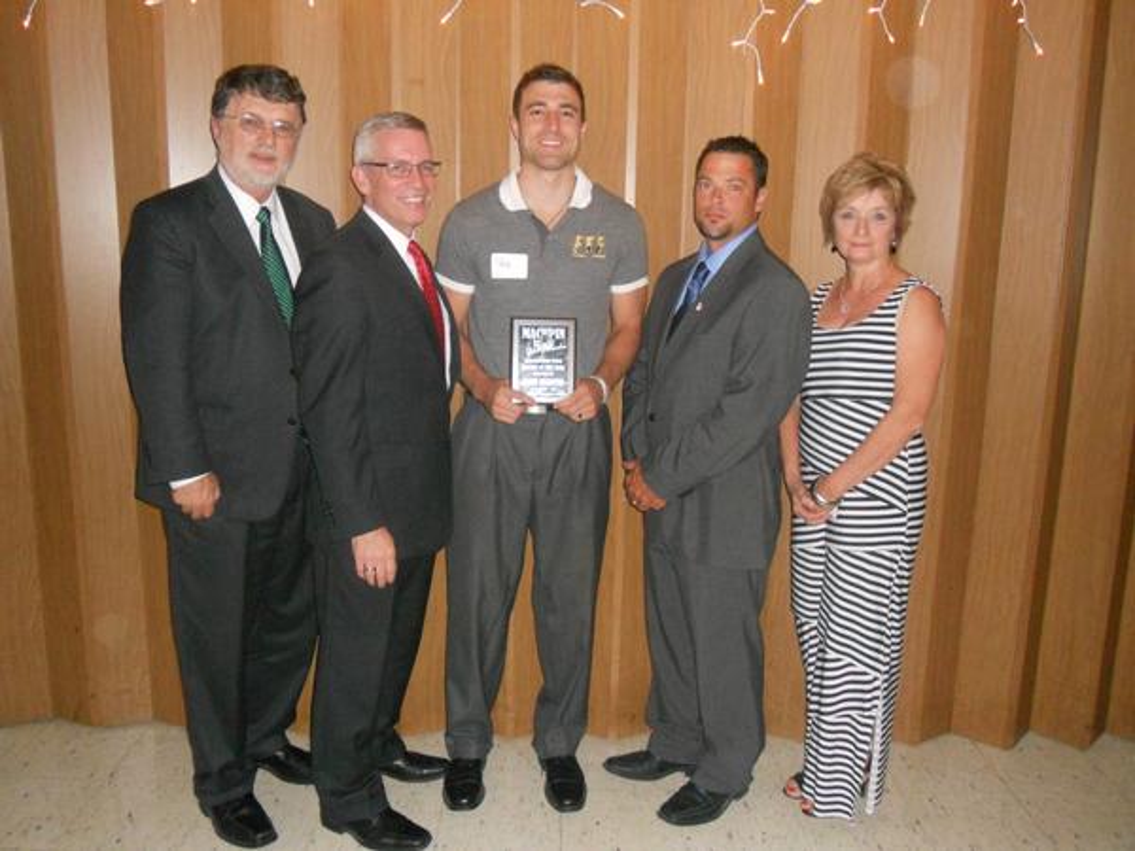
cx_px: 568
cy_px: 426
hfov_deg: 56.8
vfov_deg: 44.2
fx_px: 1049
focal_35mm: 32
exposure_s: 1/25
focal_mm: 5.8
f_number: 3.5
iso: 640
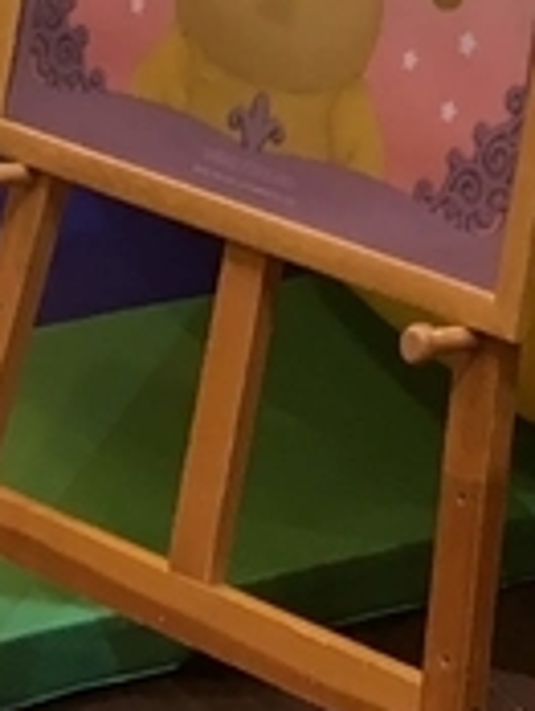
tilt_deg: -5.2
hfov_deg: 7.1
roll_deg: +0.8
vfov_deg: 9.3
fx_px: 4111
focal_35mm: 200
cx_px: 1201
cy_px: -715
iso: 64
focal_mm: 4.15
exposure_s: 1/33
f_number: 2.2
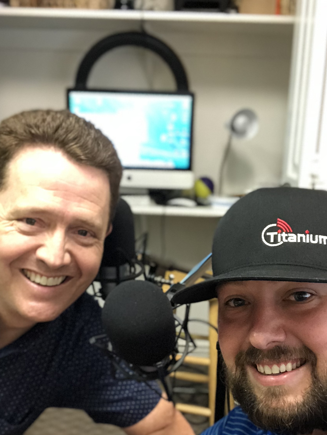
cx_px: 170
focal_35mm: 44
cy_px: 280
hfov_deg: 32.9
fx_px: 554
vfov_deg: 42.5
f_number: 2.2
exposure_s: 1/15
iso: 200
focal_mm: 2.87
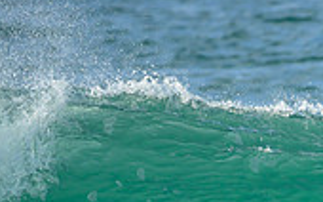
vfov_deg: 0.4
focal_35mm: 3191
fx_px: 28071
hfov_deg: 0.7
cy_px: 308
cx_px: 456
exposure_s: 1/2000
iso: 250
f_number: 6.3
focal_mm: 800
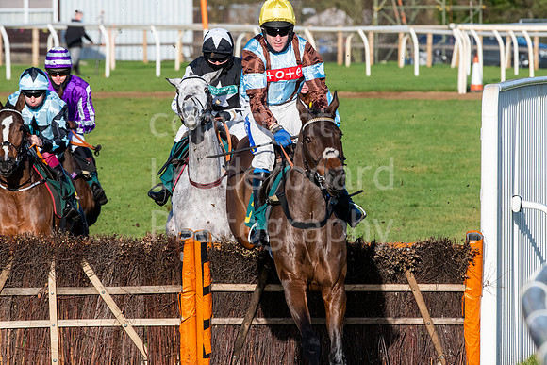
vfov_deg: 2.7
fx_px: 7751
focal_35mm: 510
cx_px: 274
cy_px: 182
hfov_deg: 4.0
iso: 1000
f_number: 9
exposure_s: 1/1600
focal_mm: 340
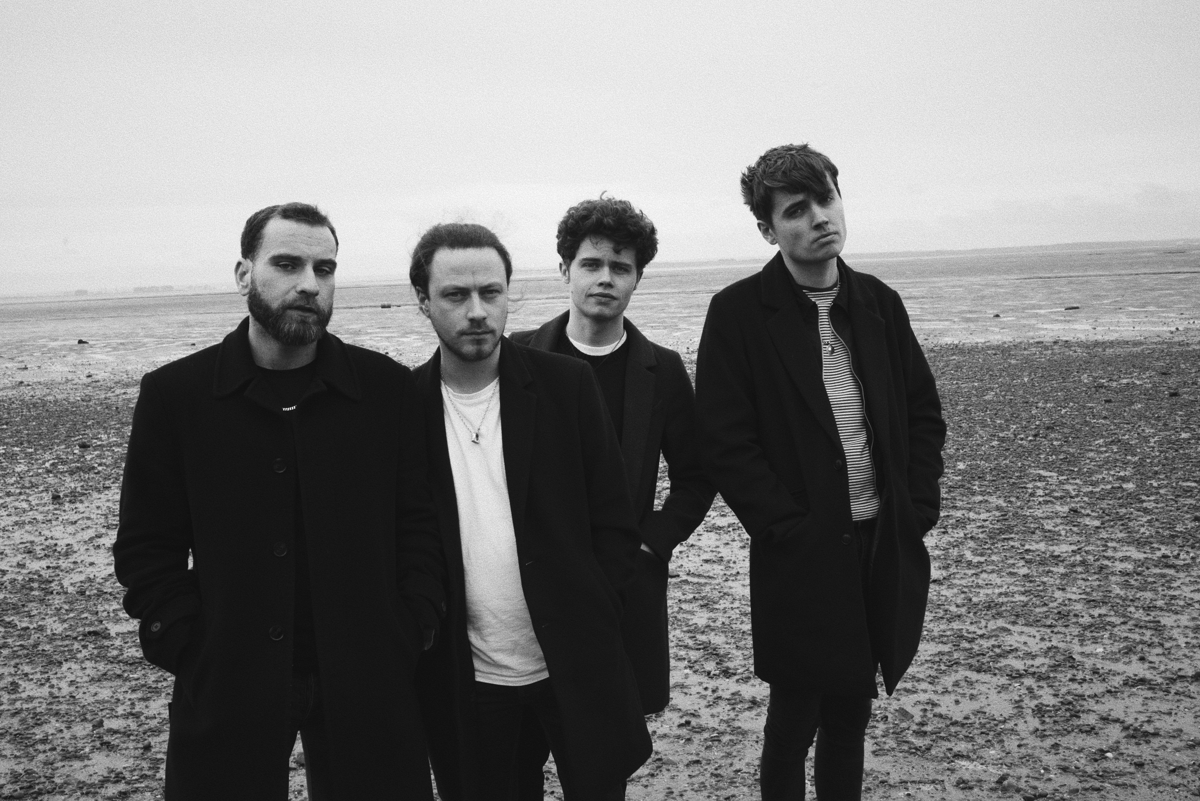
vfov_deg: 37.9
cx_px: 600
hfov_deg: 54.4
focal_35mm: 35
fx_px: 1167
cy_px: 400
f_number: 16
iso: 400
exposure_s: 1/60
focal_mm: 35
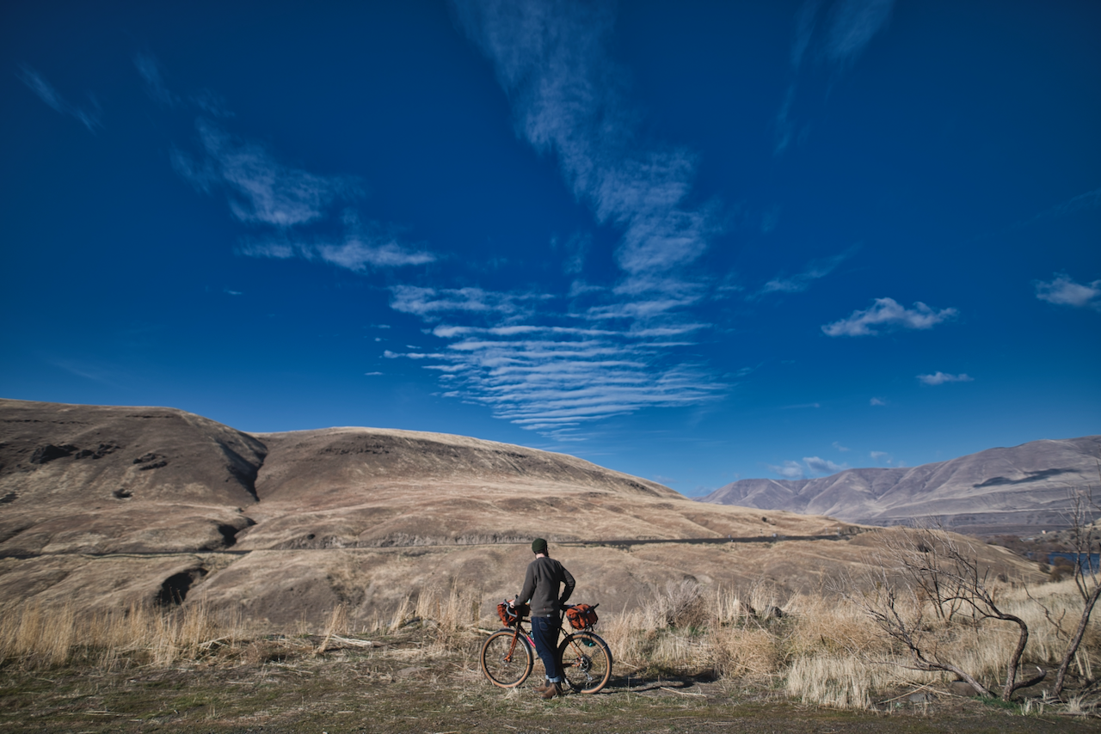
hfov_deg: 84.0
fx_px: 612
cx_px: 550
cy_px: 367
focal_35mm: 20
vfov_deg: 62.0
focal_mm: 20
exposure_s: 1/8000
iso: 64
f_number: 1.4
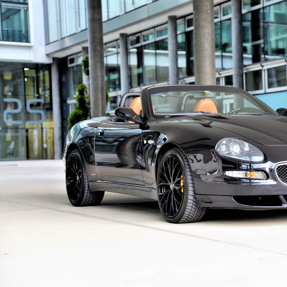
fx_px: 750
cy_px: 144
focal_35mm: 80
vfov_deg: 21.7
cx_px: 216
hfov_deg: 21.5
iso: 500
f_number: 4
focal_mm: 62
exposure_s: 1/60
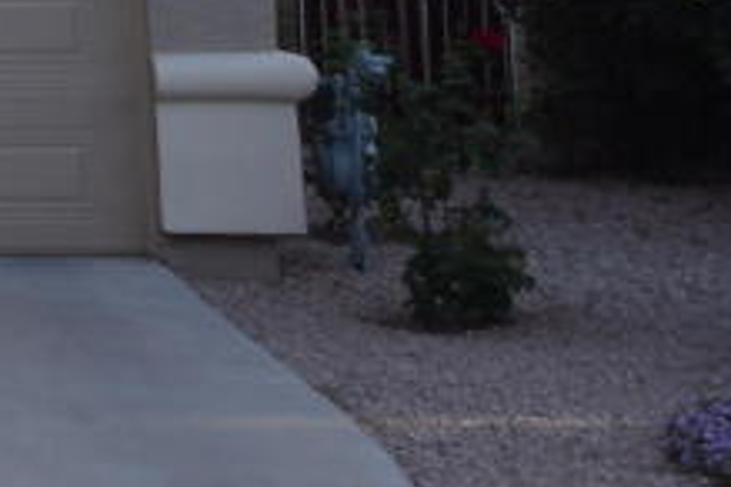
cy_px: -550
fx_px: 4162
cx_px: -1135
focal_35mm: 205
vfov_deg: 6.5
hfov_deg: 8.9
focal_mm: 26
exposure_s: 1/250
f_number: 8
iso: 220
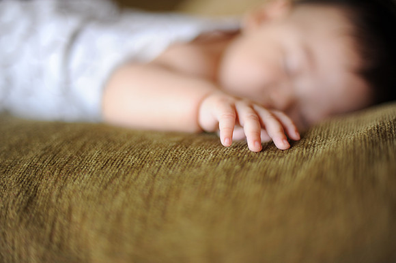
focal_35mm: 50
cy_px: 132
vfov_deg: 27.0
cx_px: 198
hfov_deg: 39.6
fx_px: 550
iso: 320
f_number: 1.4
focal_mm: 50
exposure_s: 1/250
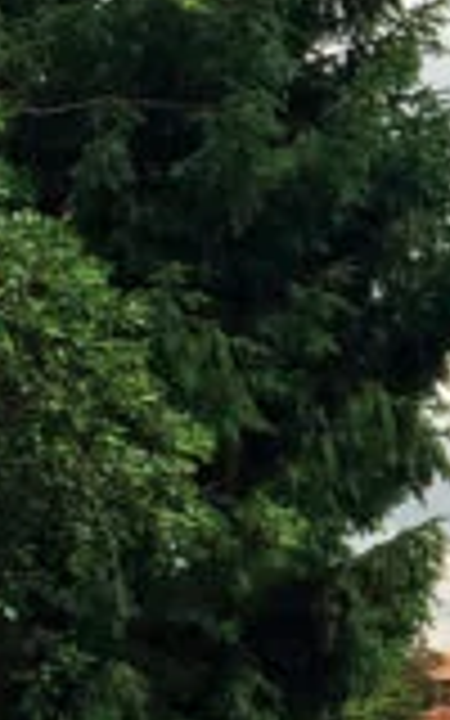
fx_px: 3983
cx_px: 1336
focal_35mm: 203
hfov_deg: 6.0
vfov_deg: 10.3
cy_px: 153
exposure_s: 1/4566
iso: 40
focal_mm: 4.12
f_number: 2.2
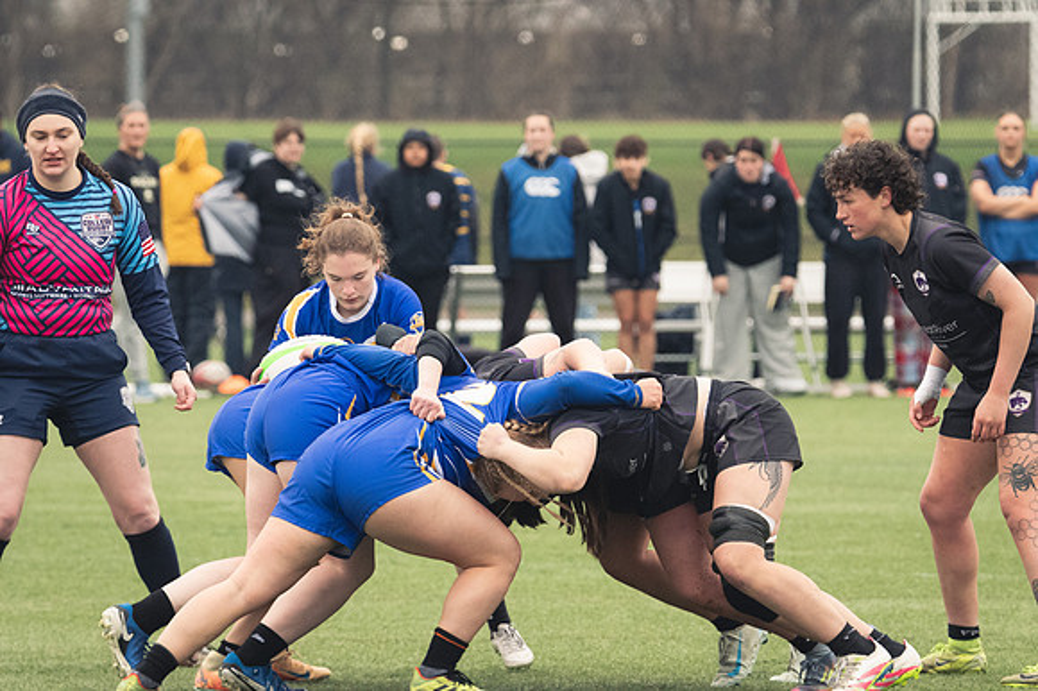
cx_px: 519
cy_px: 346
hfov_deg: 4.6
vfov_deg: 3.1
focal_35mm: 450
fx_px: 12967
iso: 4500
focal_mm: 300
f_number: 6.3
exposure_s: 1/800
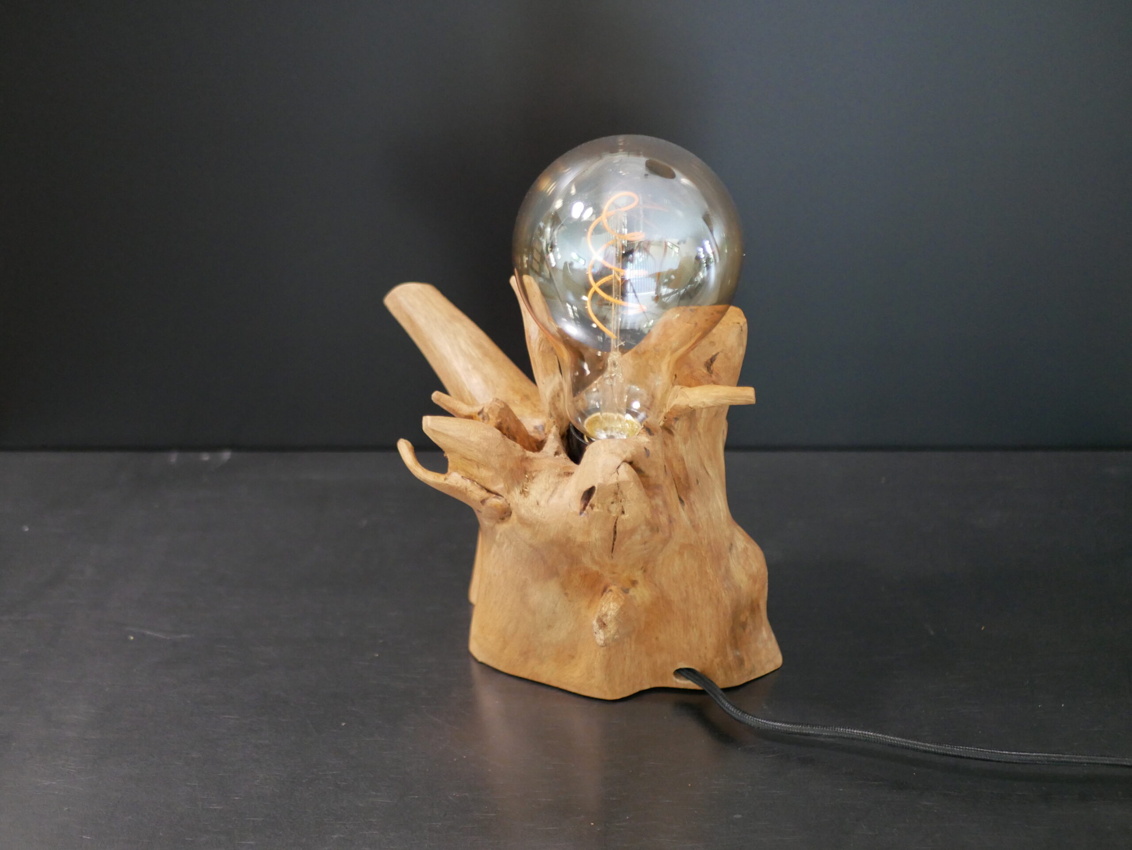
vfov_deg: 29.1
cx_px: 566
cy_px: 425
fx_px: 1636
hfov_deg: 38.2
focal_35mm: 50
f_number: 1.7
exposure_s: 1/60
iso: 2000
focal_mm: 25
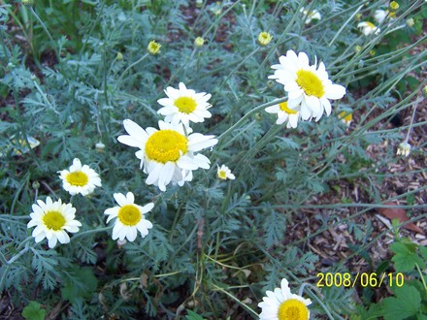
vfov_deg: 39.7
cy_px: 160
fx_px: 444
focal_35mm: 36
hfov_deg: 51.4
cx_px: 214
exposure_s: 1/45
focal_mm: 5.6
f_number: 2.8
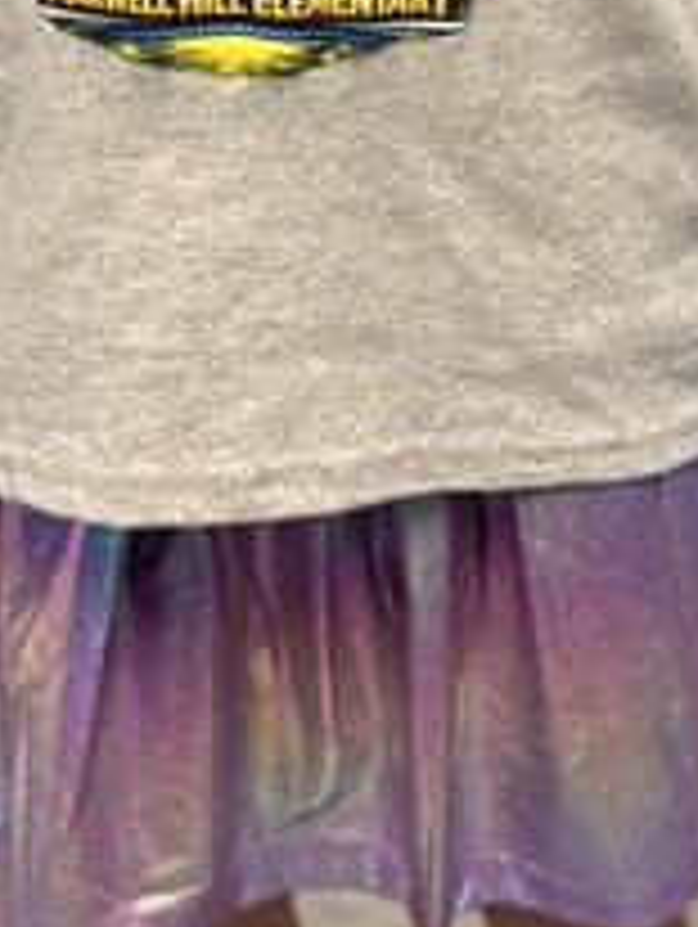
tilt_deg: -15.6
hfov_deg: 11.5
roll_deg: +1.4
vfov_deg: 14.5
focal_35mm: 129
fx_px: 3461
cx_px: 428
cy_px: -360
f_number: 1.6
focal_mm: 5.96
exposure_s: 1/64
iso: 125
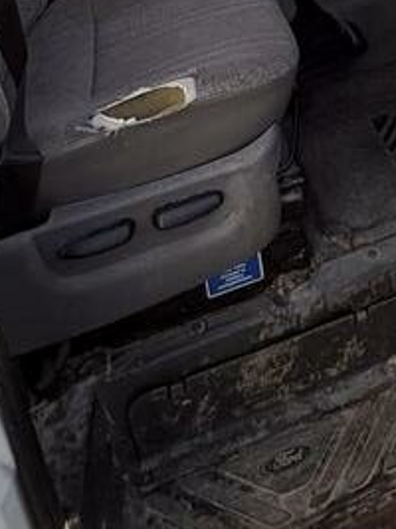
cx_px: 400
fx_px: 717
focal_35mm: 47
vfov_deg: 31.5
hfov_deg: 28.8
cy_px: -153
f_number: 2.2
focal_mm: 2.22
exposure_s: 1/347
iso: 64
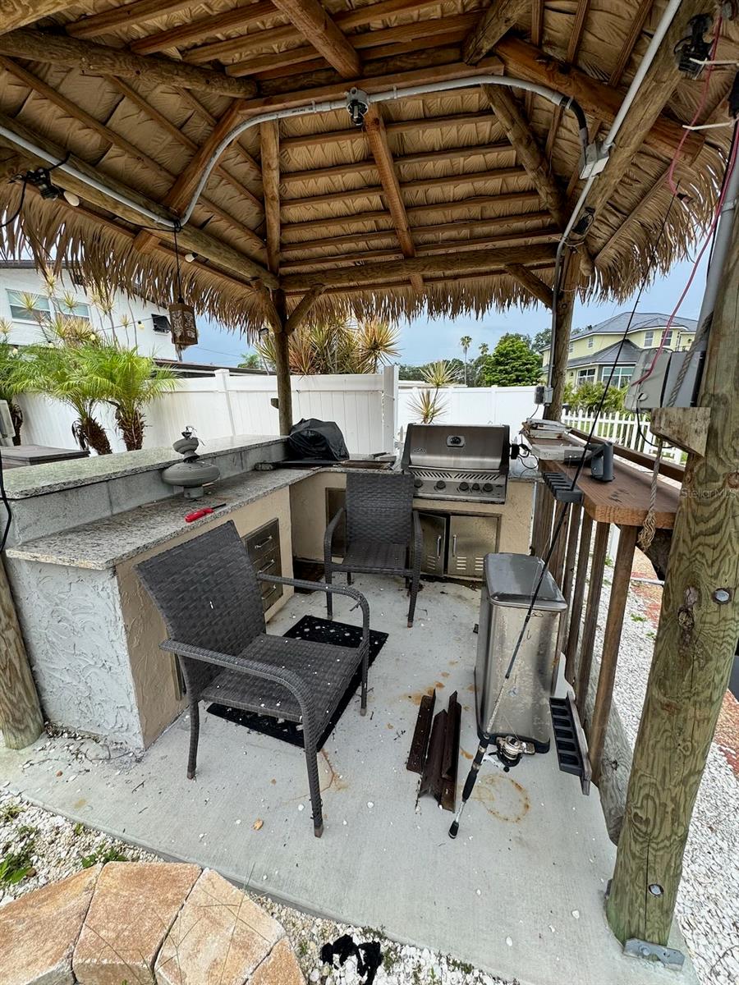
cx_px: 370
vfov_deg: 102.1
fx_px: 399
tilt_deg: -13.3
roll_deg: +0.1
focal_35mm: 14
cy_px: 492
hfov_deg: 85.7
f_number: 2.2
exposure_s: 1/582
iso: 40
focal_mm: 2.22
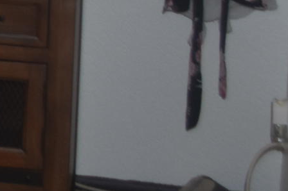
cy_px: -211
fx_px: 1447
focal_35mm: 181
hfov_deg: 9.0
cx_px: -607
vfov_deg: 7.3
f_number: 4
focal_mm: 18
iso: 360
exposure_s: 1/60
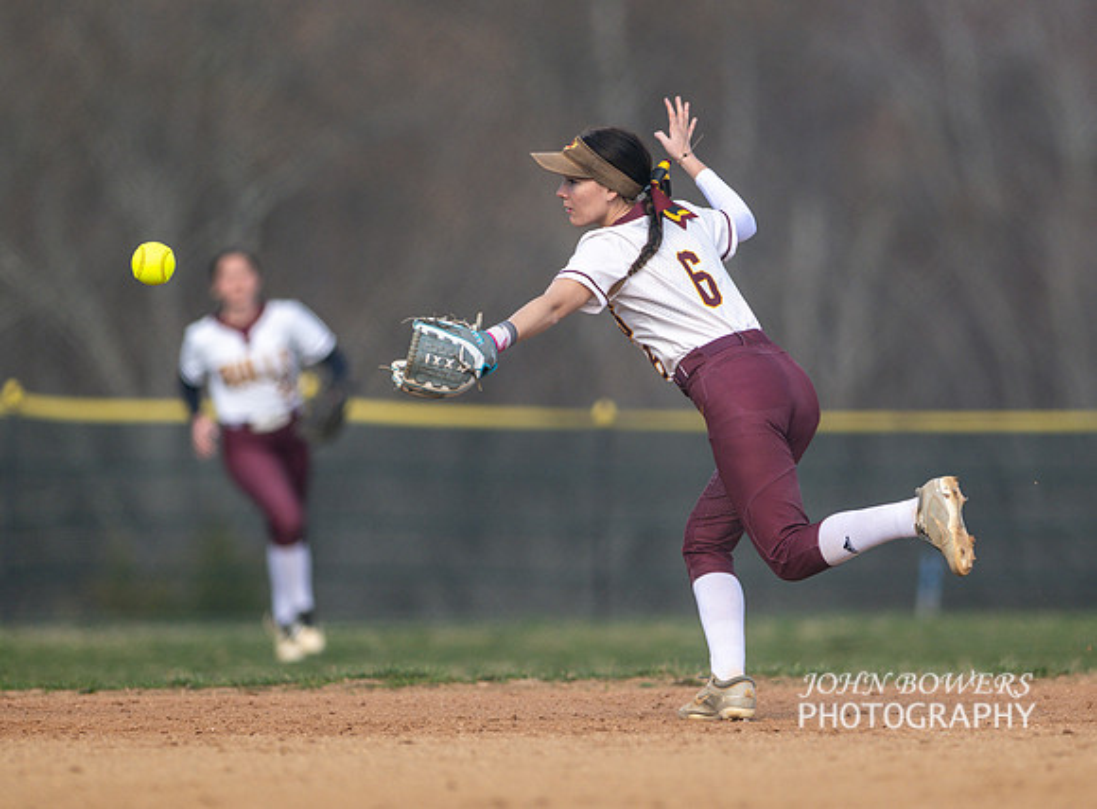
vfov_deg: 3.4
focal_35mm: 436
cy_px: 448
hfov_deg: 4.6
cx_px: 642
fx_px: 13731
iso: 360
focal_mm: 300
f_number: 2.8
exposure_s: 1/3200
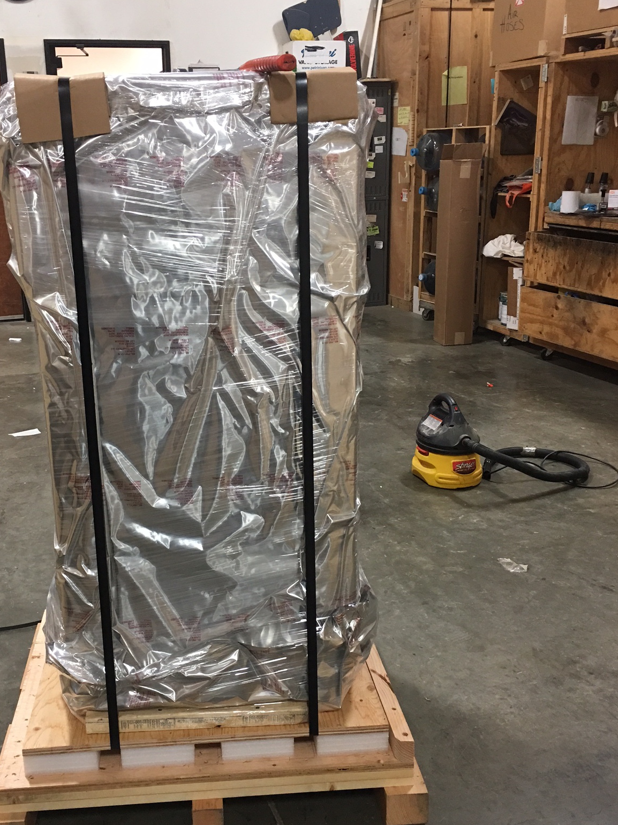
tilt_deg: -15.3
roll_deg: +0.3
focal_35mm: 38
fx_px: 905
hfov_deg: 37.5
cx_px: 240
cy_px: 428
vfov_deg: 49.0
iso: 64
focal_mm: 4.15
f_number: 2.2
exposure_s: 1/15
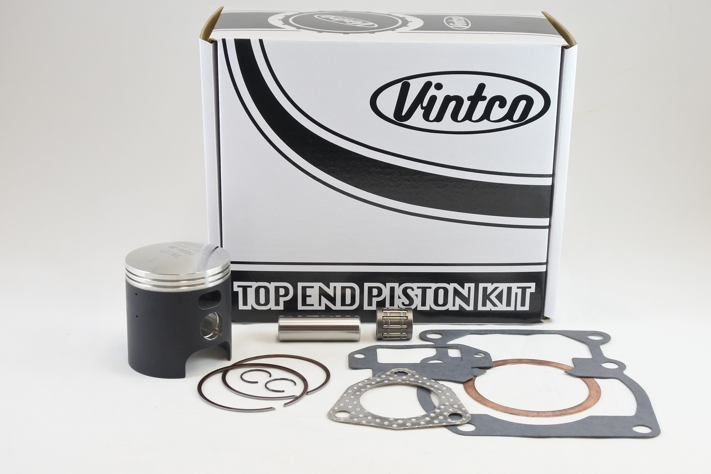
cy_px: 237
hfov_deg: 41.9
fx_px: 928
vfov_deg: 28.7
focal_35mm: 47
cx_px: 356
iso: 560
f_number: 4.5
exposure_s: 1/125
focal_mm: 17.6
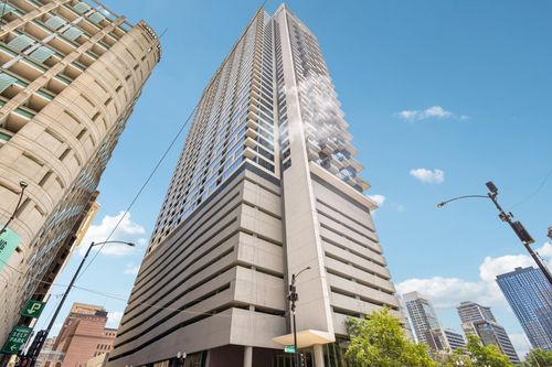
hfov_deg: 100.4
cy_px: 184
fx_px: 230
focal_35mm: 15
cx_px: 276
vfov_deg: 77.3
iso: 400
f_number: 8
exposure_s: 1/1250
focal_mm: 10
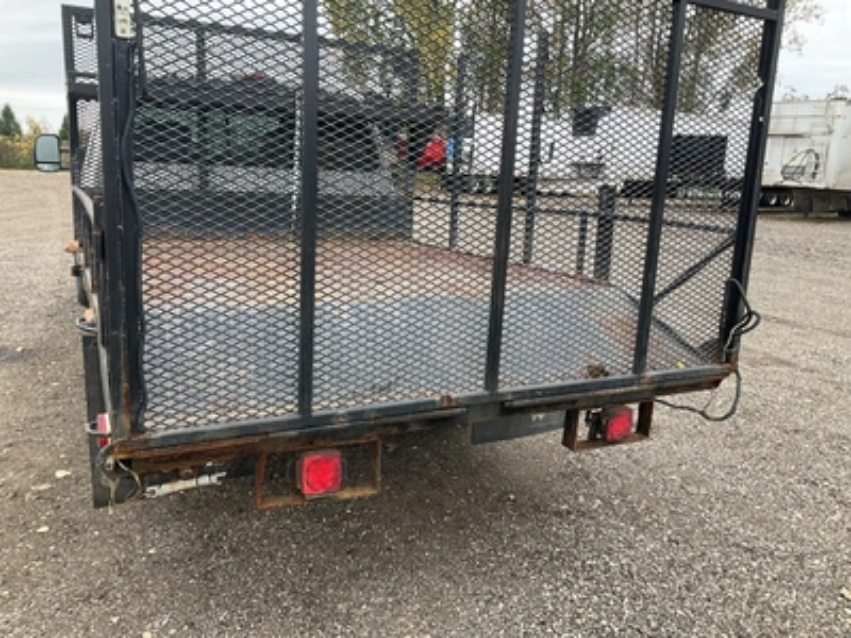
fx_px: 713
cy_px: 319
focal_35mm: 29
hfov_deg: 61.7
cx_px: 426
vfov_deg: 48.2
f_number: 1.8
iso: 20
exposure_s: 1/122
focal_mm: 3
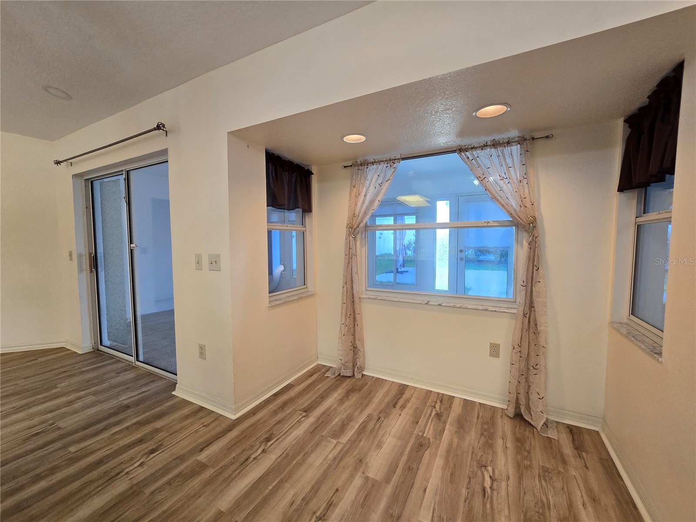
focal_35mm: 13
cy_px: 261
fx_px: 261
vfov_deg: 89.9
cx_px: 348
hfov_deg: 106.2
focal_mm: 2.2
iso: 125
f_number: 2.2
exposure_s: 1/60
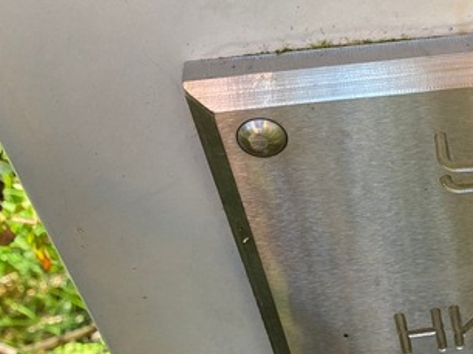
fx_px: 928
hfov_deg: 25.2
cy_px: 272
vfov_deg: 21.4
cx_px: 595
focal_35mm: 68
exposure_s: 1/122
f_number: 1.8
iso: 32
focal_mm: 4.25
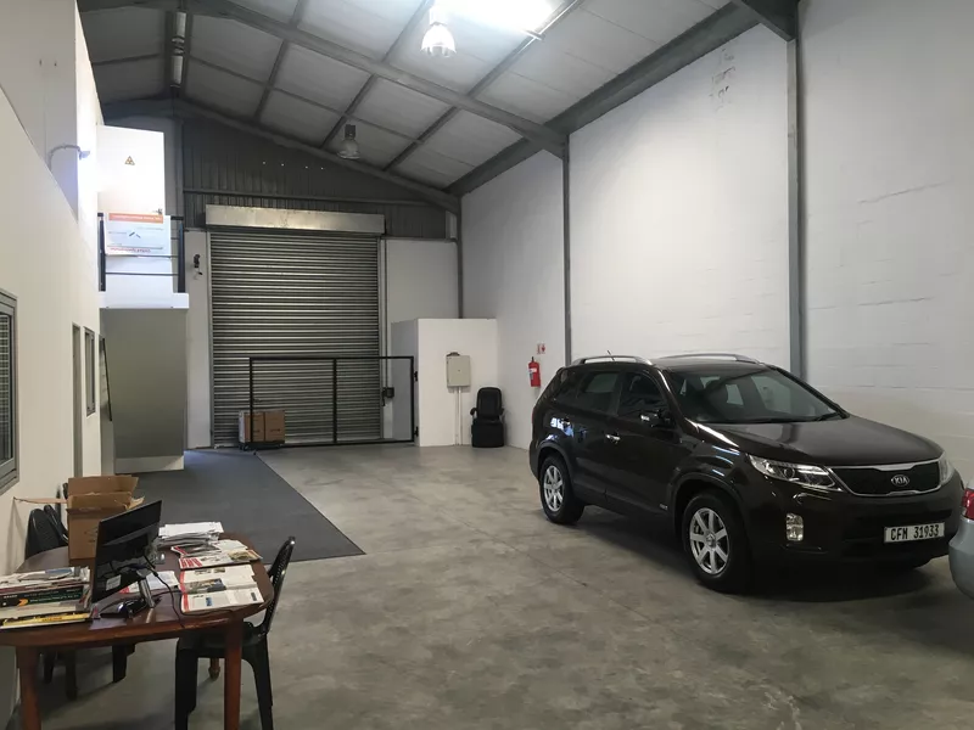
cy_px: 365
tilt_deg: +0.7
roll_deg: +0.7
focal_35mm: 29
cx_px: 487
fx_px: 816
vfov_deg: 48.2
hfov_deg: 61.7
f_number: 2.2
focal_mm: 4.15
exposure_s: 1/33
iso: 80
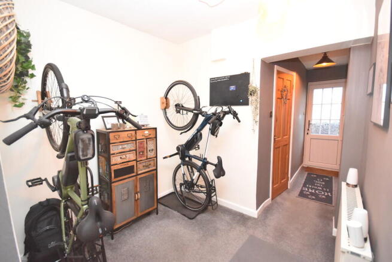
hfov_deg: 100.4
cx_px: 196
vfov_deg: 77.4
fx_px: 163
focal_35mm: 15
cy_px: 131
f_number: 4
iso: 6400
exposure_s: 1/60
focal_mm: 10
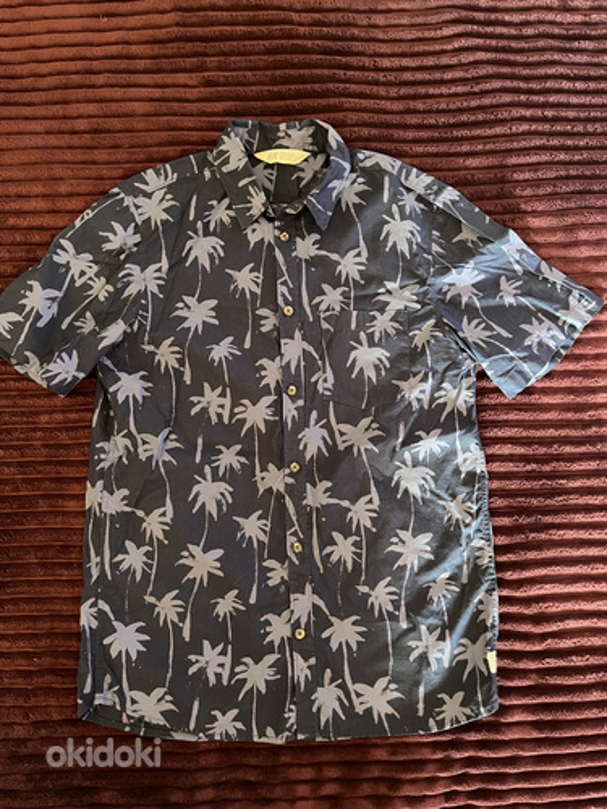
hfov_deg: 53.1
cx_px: 304
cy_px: 404
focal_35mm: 26
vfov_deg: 67.3
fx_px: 608
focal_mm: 5.1
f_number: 1.6
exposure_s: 1/30
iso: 640
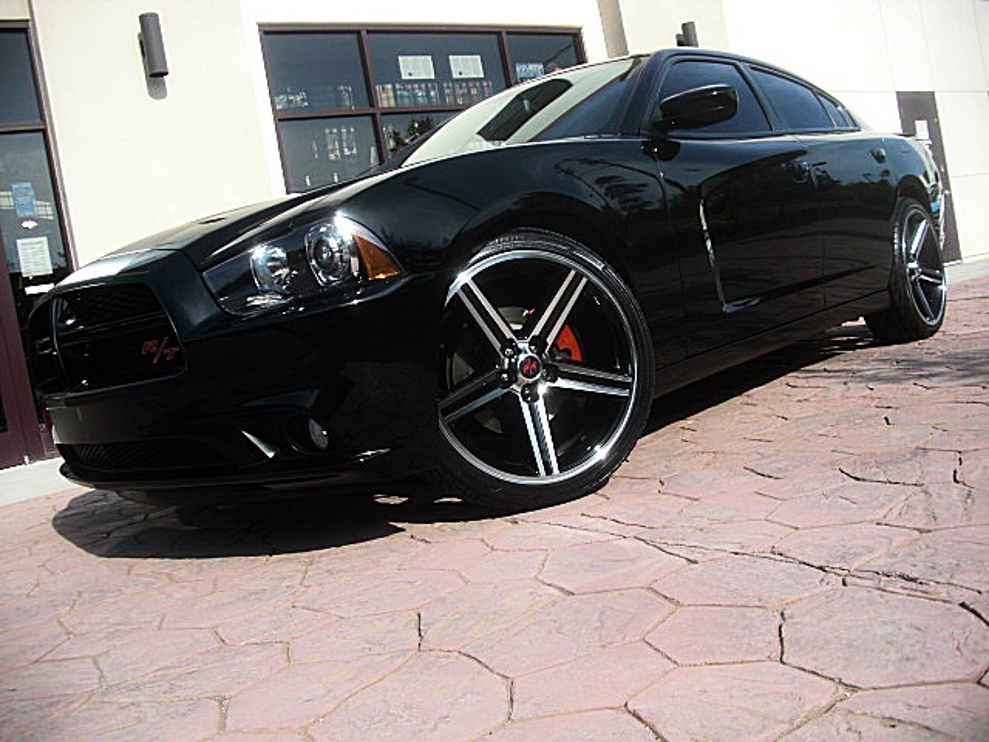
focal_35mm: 36
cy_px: 371
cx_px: 494
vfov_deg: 39.7
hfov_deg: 51.4
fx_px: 1029
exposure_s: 1/640
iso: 50
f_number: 2.8
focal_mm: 6.3
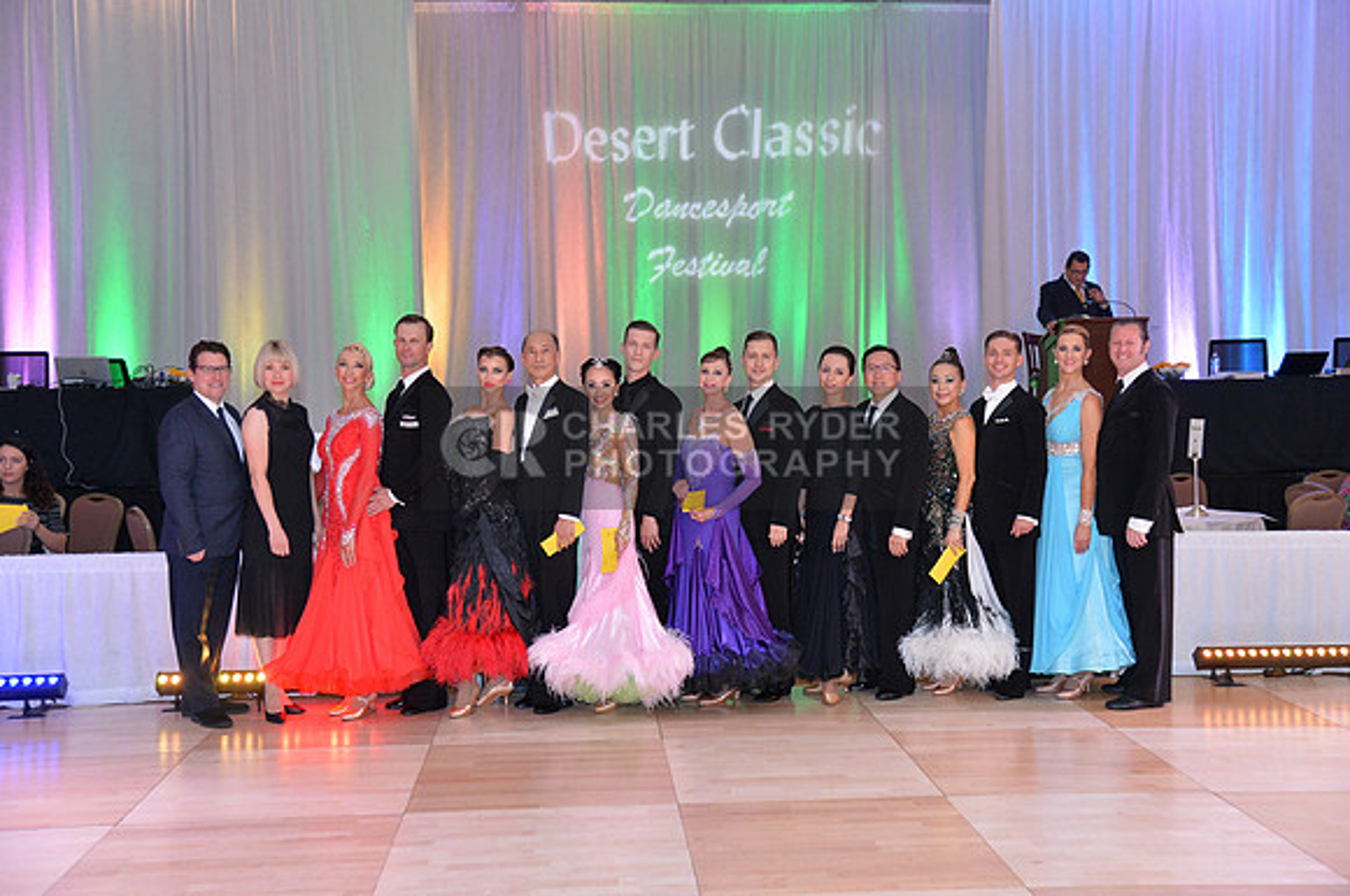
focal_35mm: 40
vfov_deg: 33.3
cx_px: 675
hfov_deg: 48.5
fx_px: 1498
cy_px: 448
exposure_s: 1/250
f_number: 4
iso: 2000
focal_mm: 40
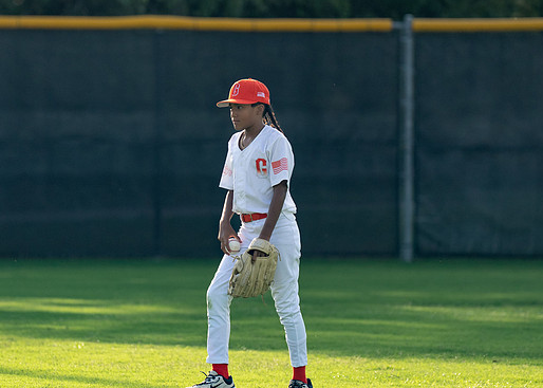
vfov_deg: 3.0
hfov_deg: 4.2
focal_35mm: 485
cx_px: 278
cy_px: 172
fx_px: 7479
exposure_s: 1/2500
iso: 200
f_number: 2.8
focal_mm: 200
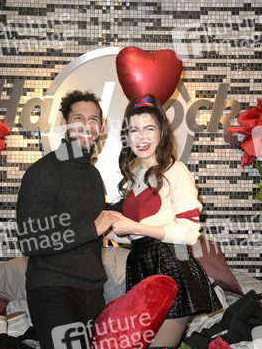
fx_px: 555
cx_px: 132
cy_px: 187
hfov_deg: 26.6
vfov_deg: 34.9
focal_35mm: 55
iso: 3200
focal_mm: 50
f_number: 5.6
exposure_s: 1/160
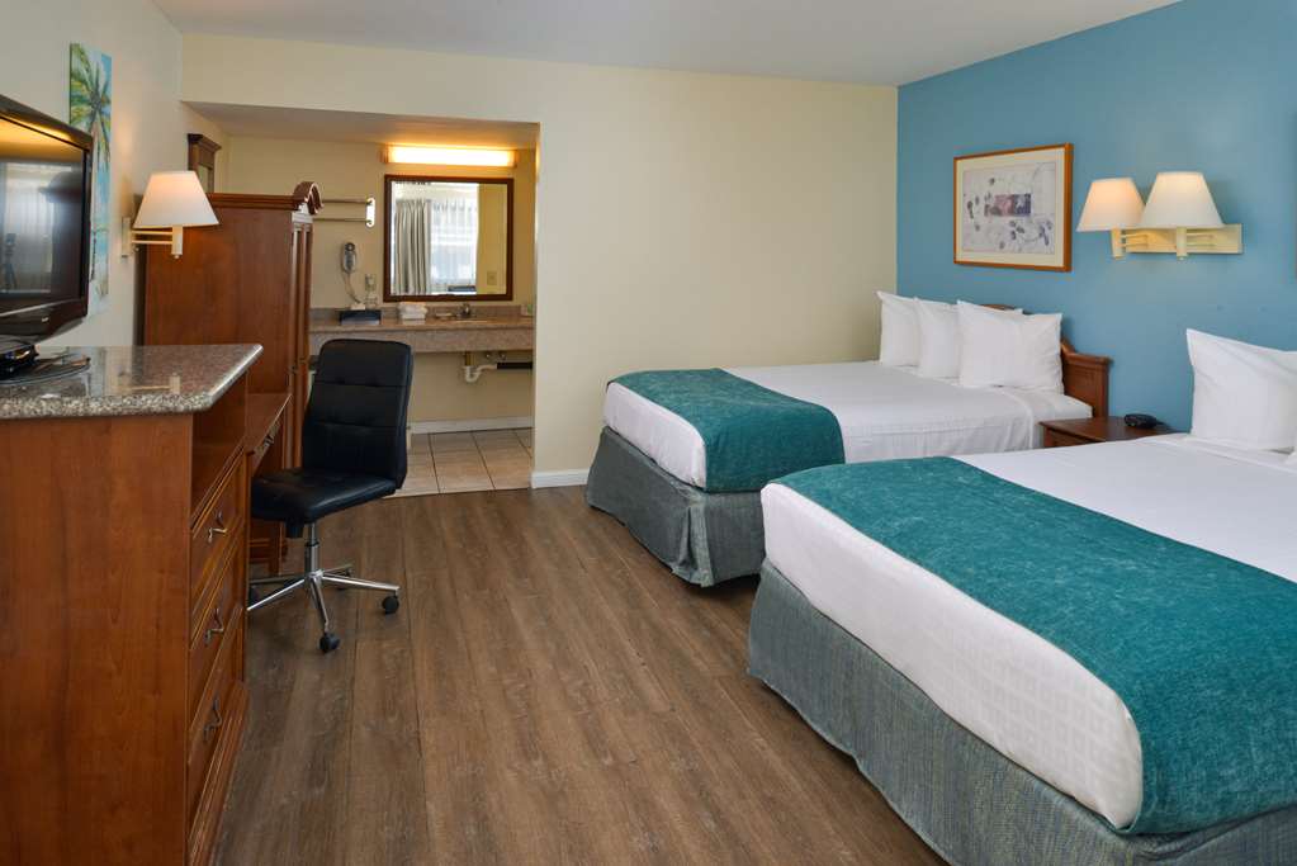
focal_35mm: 24
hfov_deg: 73.7
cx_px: 648
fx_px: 865
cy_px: 433
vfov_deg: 53.2
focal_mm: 24
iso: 640
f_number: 16
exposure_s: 1/50
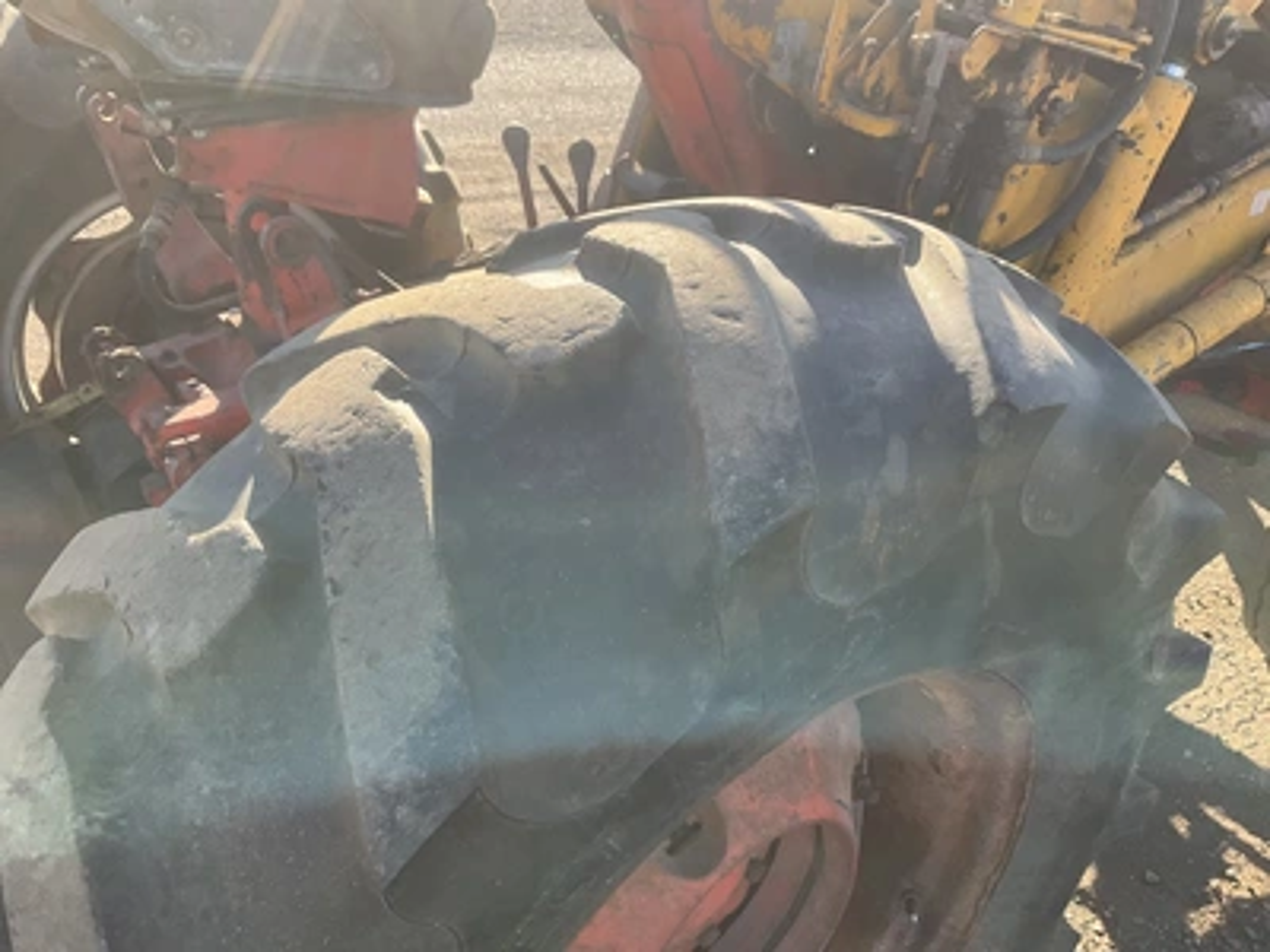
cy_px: 476
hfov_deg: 61.7
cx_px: 635
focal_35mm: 29
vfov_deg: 48.2
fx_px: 1064
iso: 25
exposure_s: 1/428
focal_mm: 3
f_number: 1.8
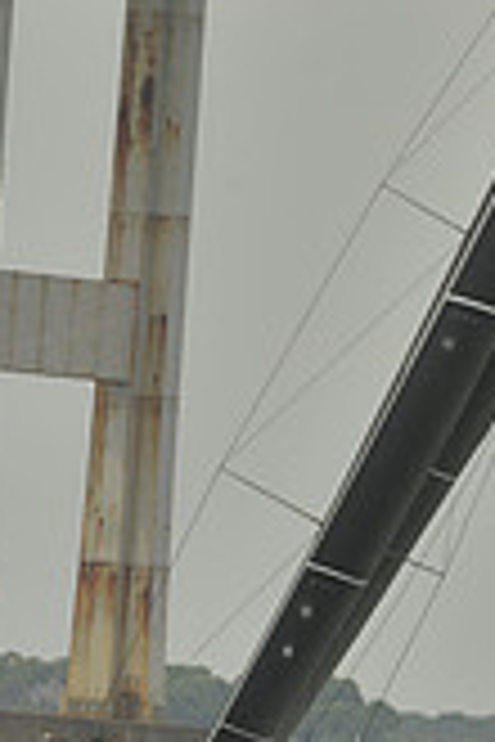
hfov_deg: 1.3
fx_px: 22459
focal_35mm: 1089
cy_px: 72
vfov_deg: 1.9
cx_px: 376
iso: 280
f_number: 9
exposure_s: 1/1000
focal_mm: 310
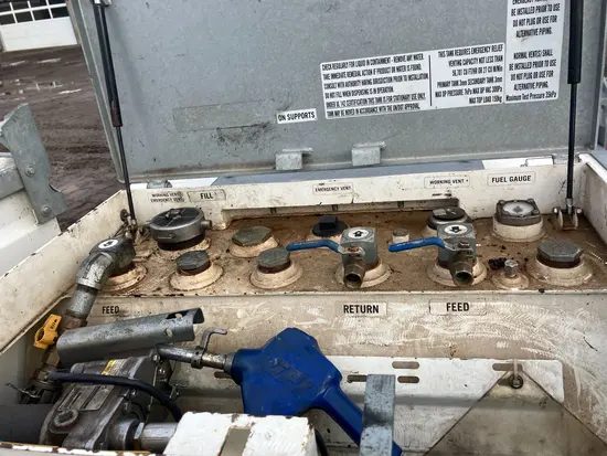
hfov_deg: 63.4
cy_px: 228
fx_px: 491
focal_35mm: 28
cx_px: 304
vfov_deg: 49.8
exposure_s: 1/656
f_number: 1.8
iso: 32
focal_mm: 3.99
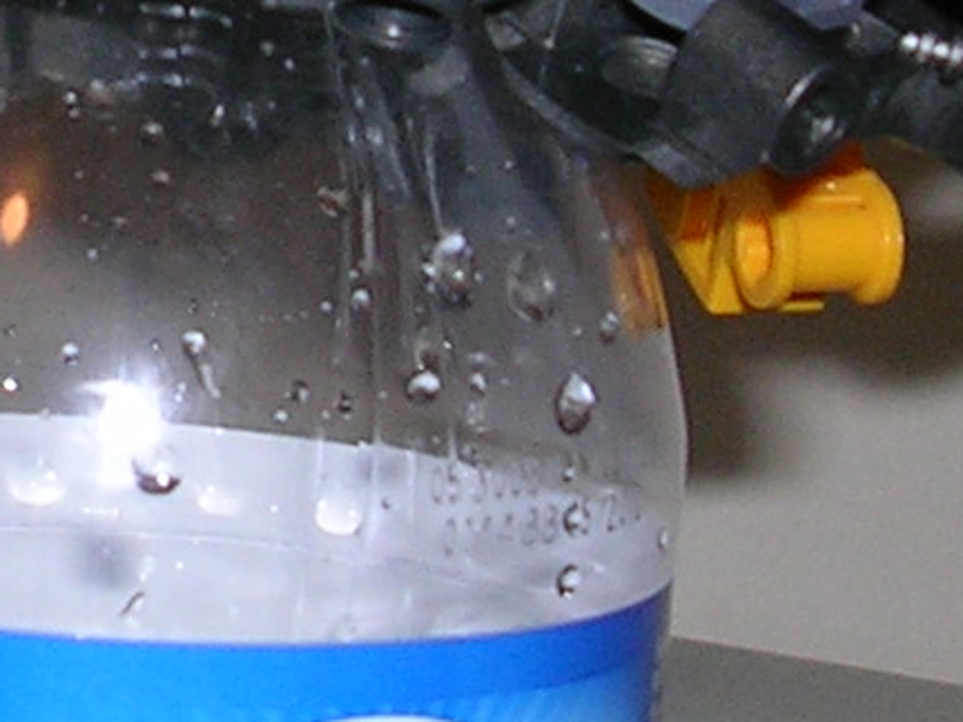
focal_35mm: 180
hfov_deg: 10.9
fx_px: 5008
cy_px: -125
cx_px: 60
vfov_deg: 8.2
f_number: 2.8
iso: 50
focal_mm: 5.8
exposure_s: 1/60.1
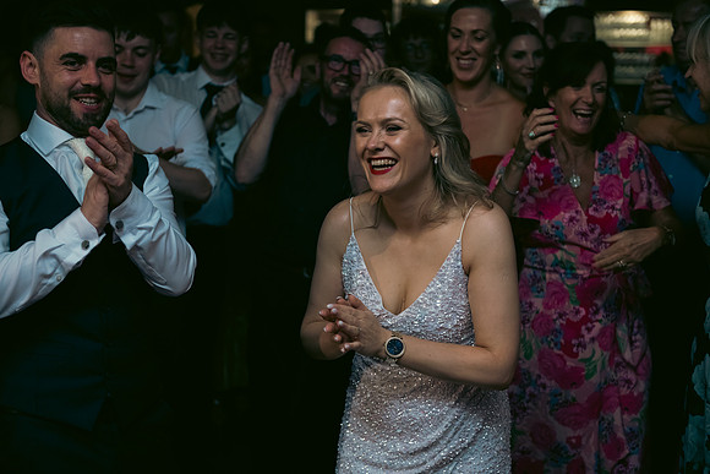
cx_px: 355
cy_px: 237
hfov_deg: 35.6
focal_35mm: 56
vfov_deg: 24.2
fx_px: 1105
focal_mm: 56
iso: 800
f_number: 3.5
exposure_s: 1/160
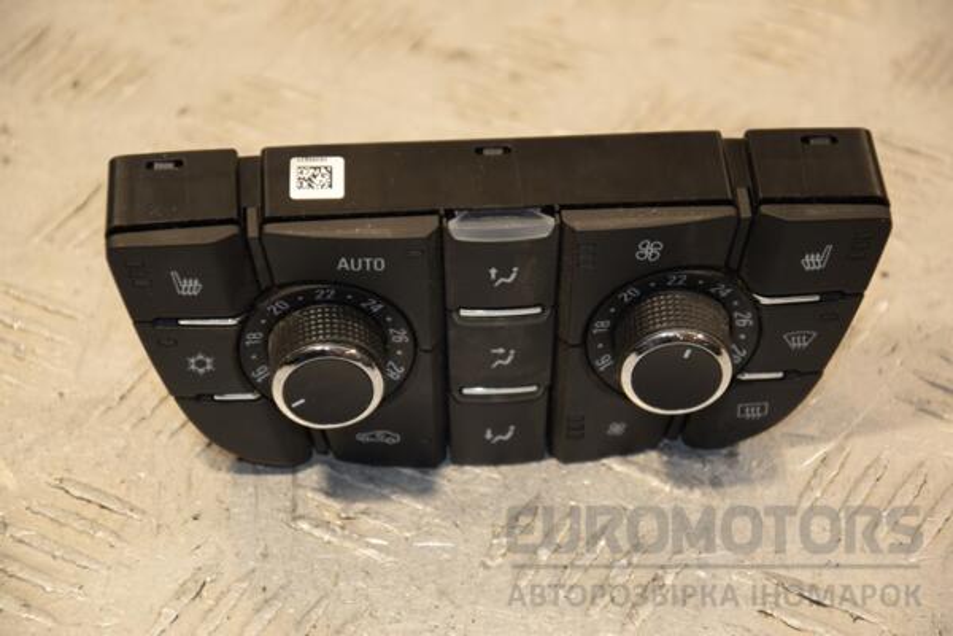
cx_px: 476
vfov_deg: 8.7
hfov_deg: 13.0
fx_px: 4169
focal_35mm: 158
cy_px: 318
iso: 800
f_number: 5.6
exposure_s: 1/125
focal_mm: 105
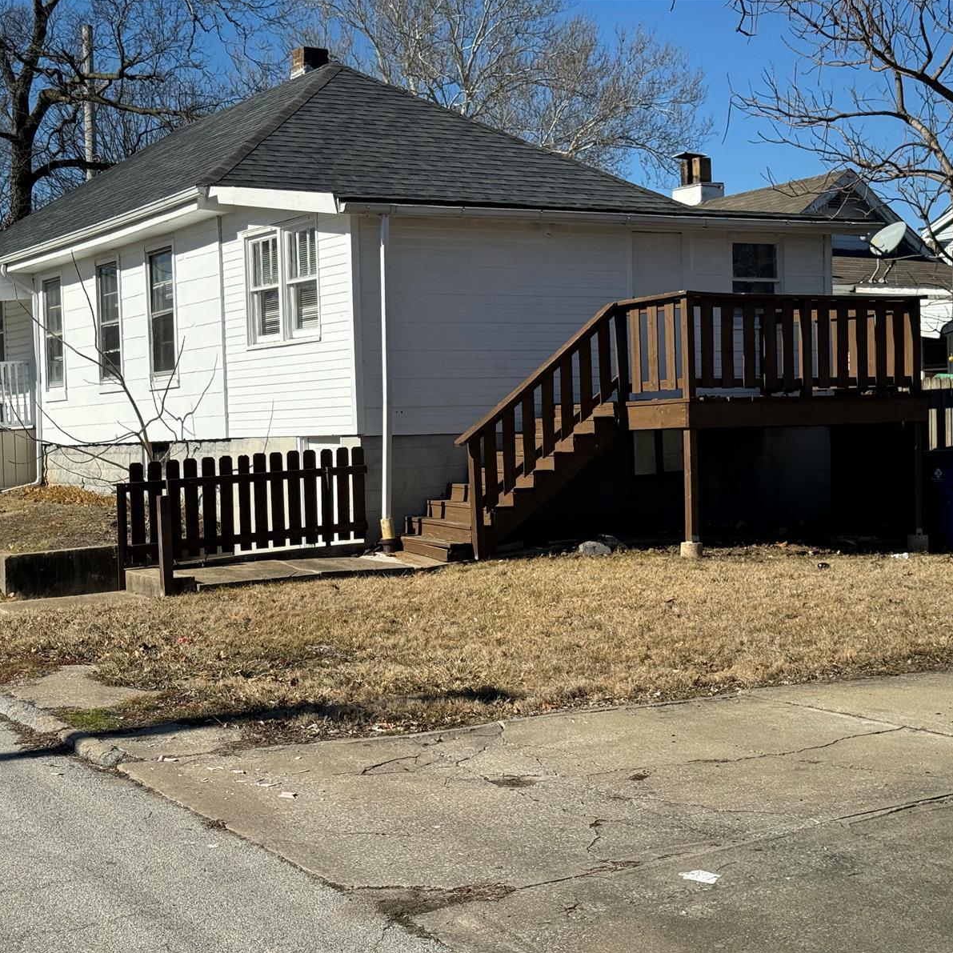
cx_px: 446
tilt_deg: -1.0
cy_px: 475
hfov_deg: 30.0
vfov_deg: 30.0
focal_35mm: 57
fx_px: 1775
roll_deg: +1.3
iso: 64
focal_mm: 6.86
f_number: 1.78
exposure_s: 1/5848
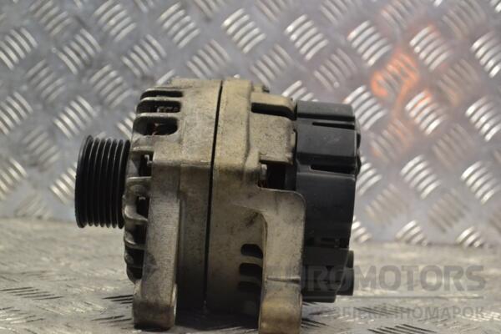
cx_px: 250
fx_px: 939
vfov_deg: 20.2
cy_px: 167
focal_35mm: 68
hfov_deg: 29.9
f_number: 8
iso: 3200
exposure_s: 1/250
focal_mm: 45
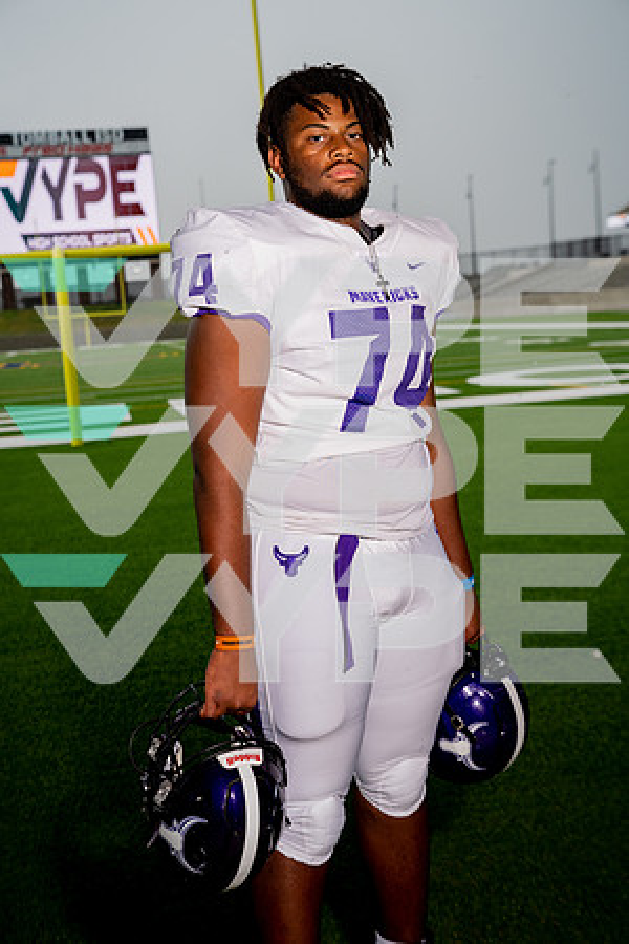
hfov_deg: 25.5
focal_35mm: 53
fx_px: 1389
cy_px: 472
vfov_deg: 37.5
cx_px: 314
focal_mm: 53
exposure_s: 1/1600
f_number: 4.5
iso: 1000
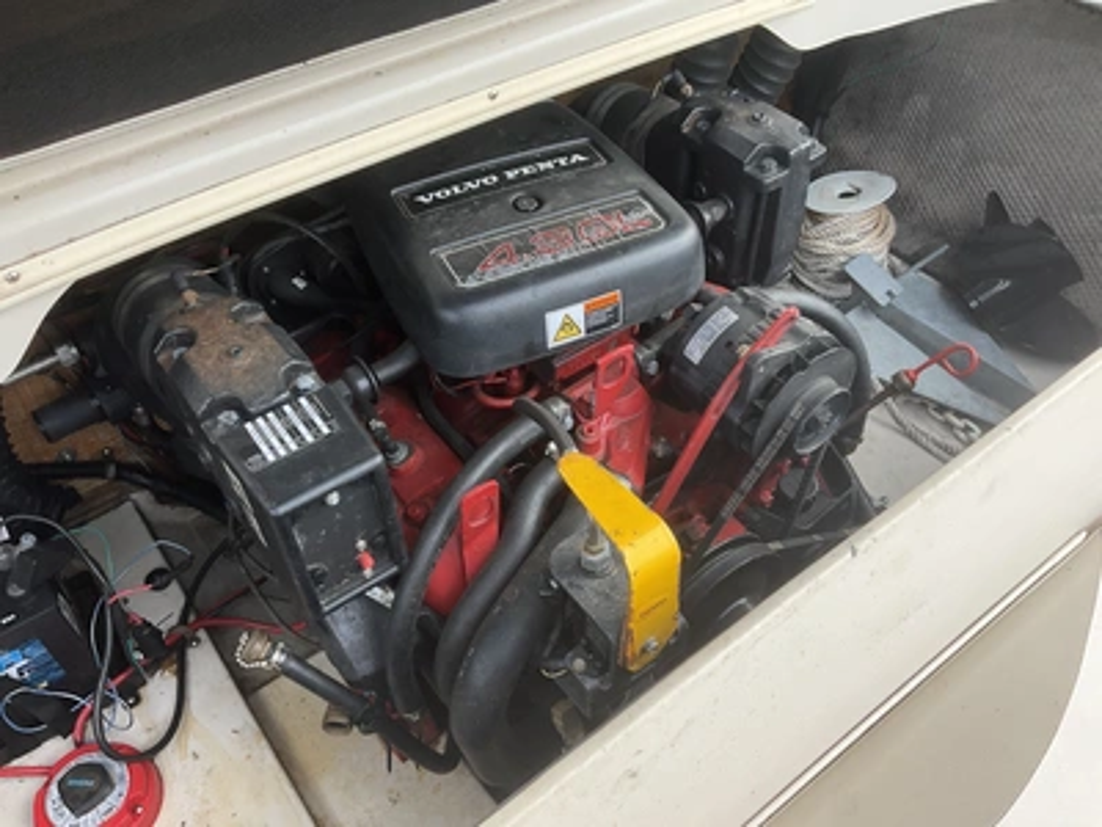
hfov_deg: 61.7
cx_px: 551
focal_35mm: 29
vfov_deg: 48.2
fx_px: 923
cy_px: 414
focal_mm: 3
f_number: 1.8
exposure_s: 1/279
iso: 25
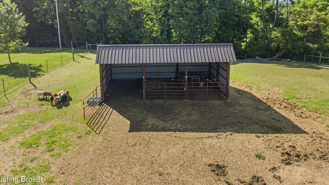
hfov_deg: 66.0
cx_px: 154
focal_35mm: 29
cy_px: 55
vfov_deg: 39.5
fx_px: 253
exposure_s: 1/5000
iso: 290
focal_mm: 8.67
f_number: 1.8
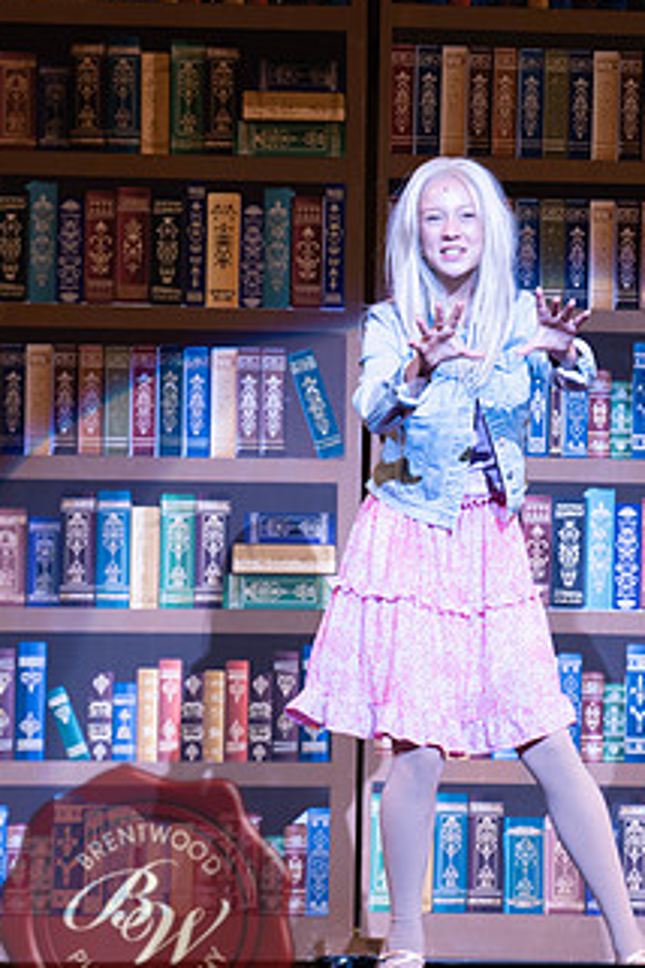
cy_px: 443
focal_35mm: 189
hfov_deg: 7.3
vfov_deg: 10.9
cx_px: 434
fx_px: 5079
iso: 640
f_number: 6.3
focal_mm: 135
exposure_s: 1/100
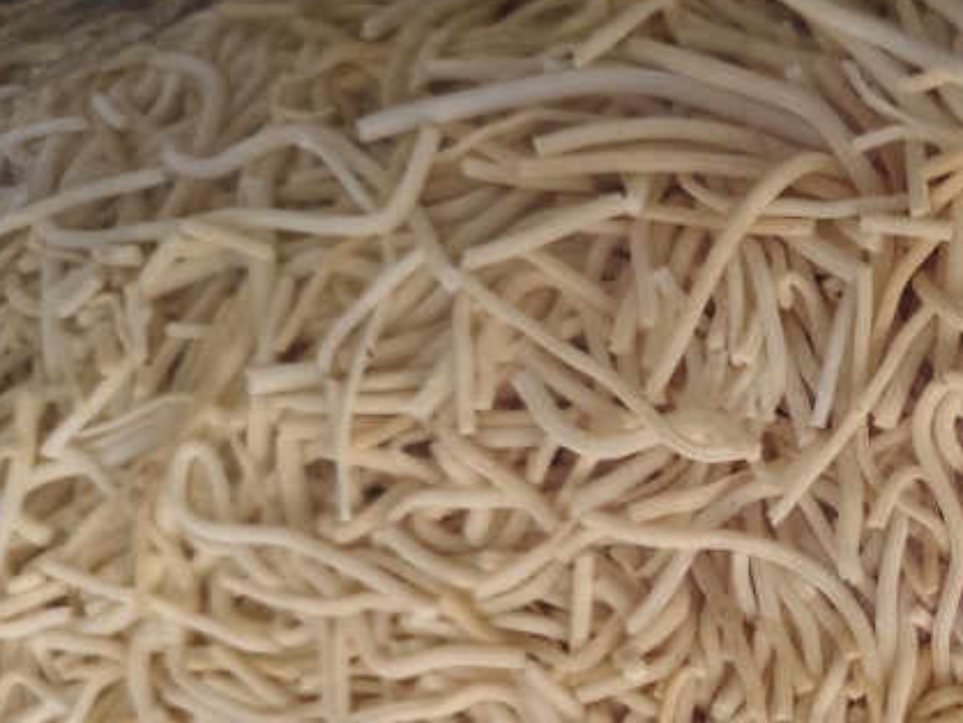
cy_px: 548
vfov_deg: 32.3
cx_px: 894
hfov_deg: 39.4
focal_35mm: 44
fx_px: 1225
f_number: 1.88
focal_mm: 5.56
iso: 718
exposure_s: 1/100
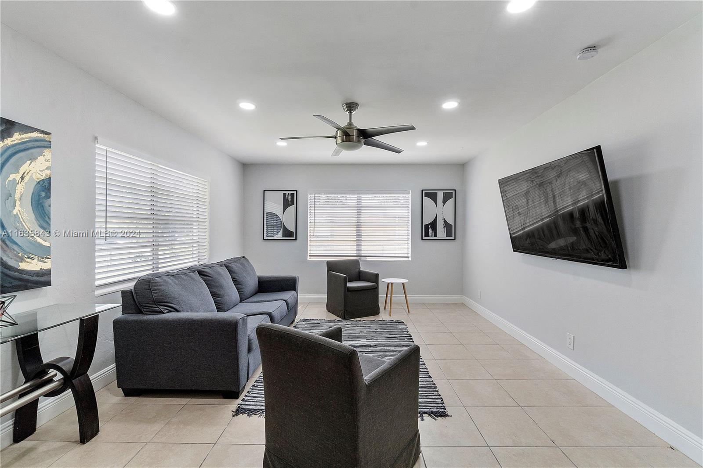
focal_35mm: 15
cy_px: 234
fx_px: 293
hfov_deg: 100.4
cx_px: 352
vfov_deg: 77.3
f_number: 14
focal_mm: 10
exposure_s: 1/100
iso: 250
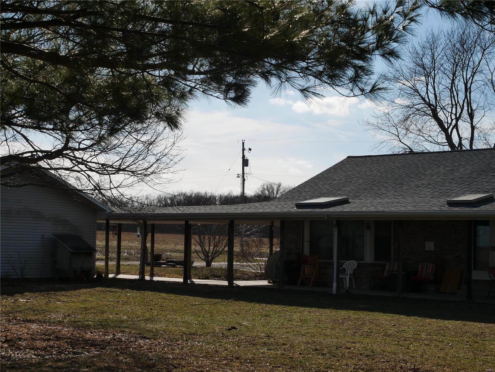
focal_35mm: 58
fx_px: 830
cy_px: 186
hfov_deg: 33.2
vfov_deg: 25.2
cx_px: 248
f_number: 11
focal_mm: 29
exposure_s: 1/640
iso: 200
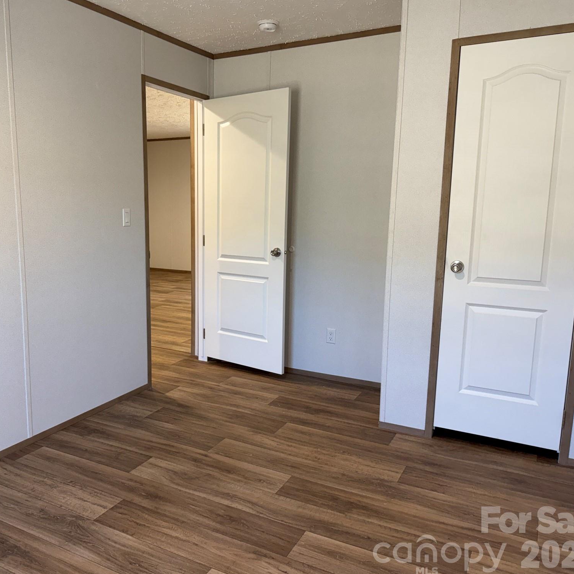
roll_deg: +0.2
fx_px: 544
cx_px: 211
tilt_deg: -8.8
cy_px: 287
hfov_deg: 54.9
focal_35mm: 29
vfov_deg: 55.6
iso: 160
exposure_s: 1/120
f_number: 1.78
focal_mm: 6.76
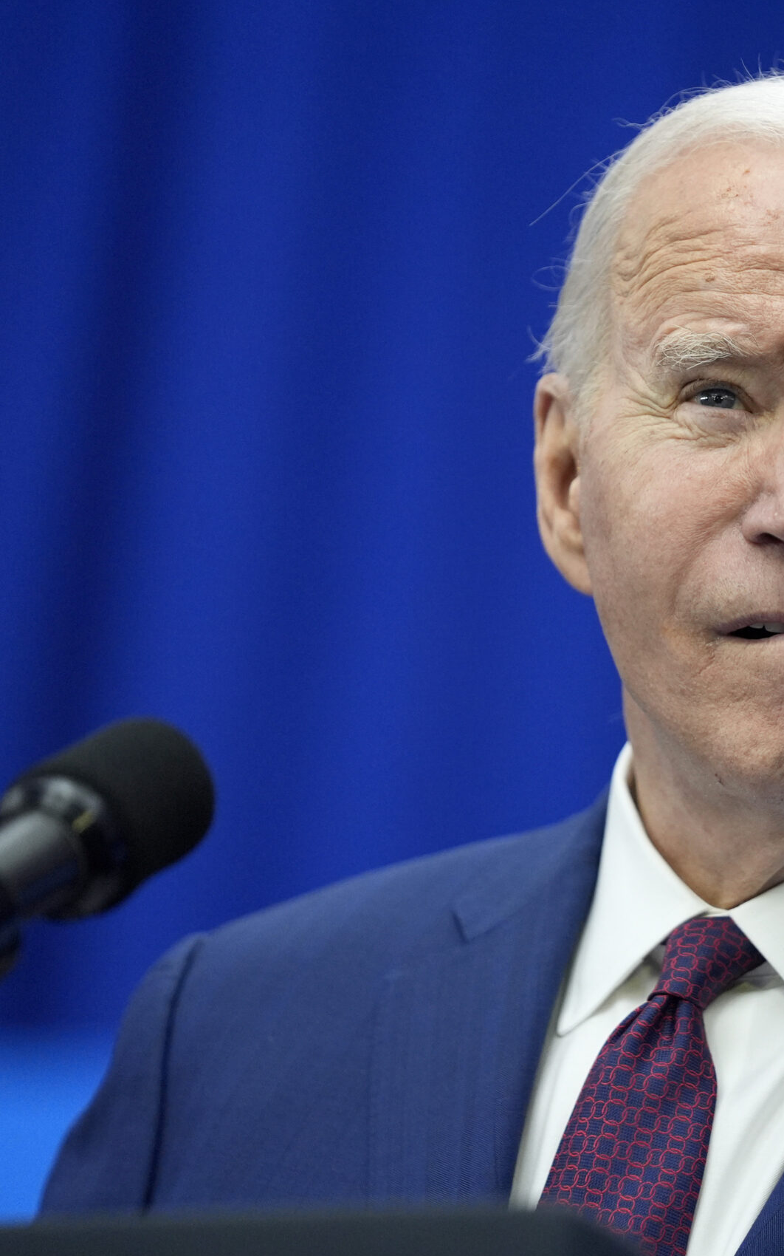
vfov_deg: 6.8
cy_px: 630
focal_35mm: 307
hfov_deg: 4.3
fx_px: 10499
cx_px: 774
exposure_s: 1/640
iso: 2000
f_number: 2.8
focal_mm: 200
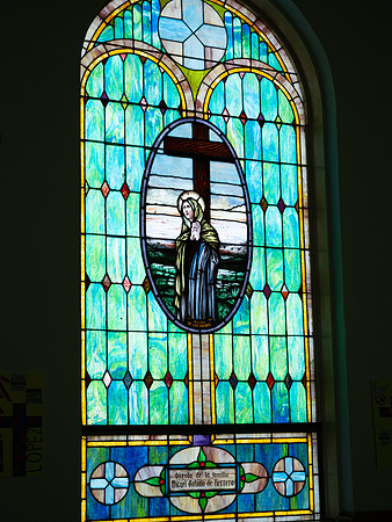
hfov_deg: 20.5
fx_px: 1086
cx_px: 196
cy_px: 261
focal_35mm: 72
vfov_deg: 27.0
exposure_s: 1/100
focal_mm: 36
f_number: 3.9
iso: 100
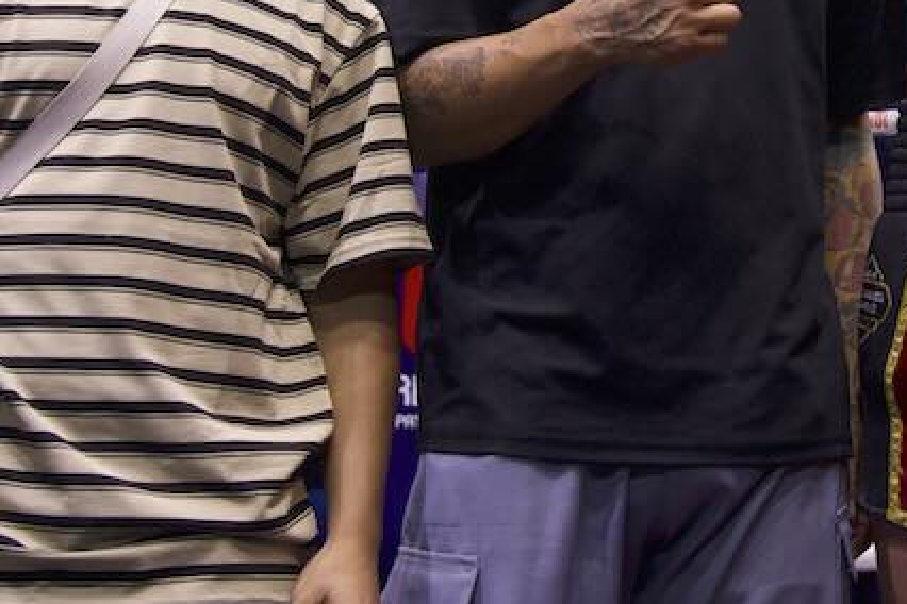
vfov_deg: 12.5
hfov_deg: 18.7
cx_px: 869
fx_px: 2696
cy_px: -139
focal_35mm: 107
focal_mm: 38
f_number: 5
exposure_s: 1/800
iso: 3200
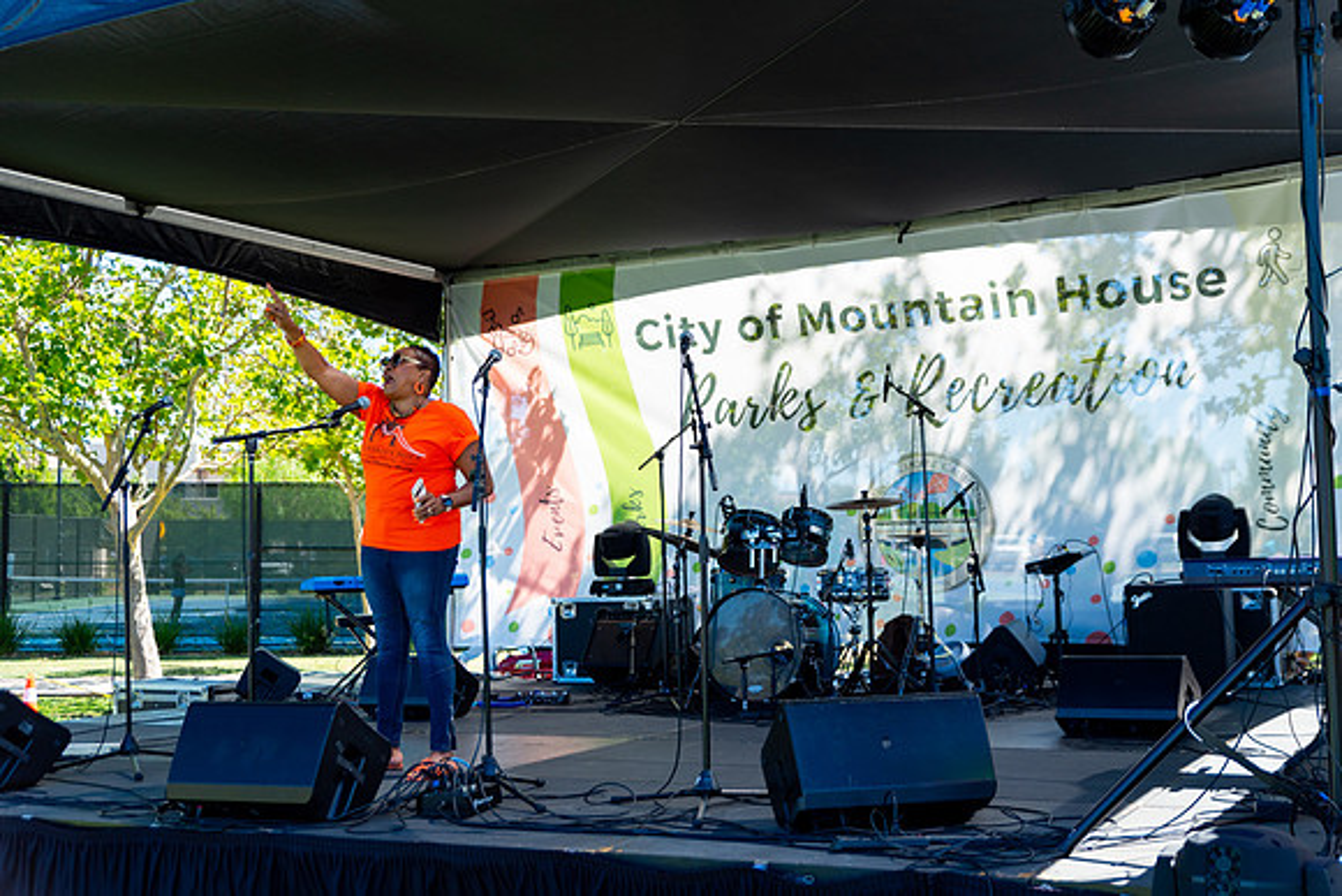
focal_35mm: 46
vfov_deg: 29.3
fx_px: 1715
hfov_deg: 42.7
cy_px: 448
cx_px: 671
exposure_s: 1/1250
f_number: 2.8
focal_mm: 46
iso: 160
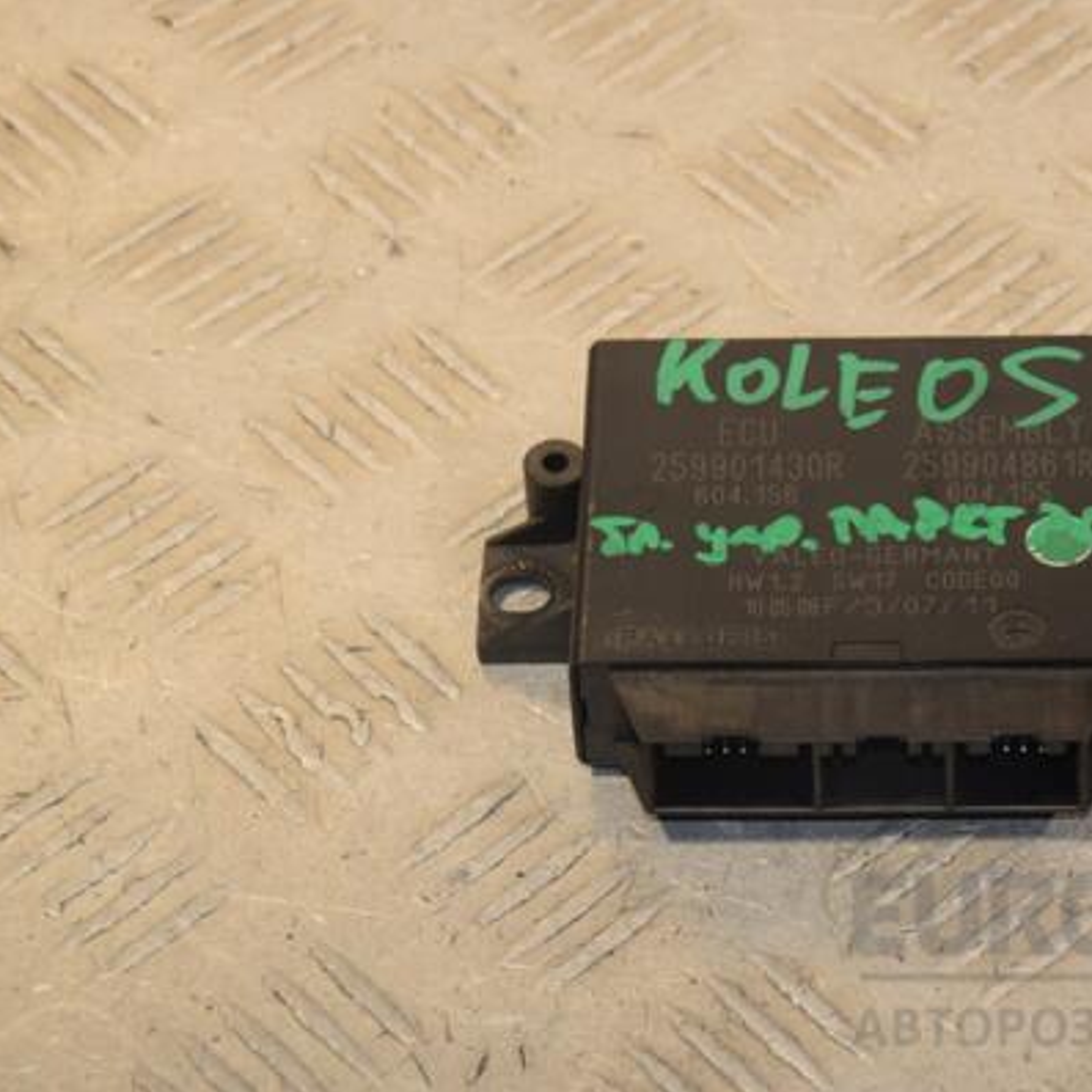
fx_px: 5162
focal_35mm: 145
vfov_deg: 12.1
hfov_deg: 12.0
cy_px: 547
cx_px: 800
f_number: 9
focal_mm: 75
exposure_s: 1/200
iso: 800
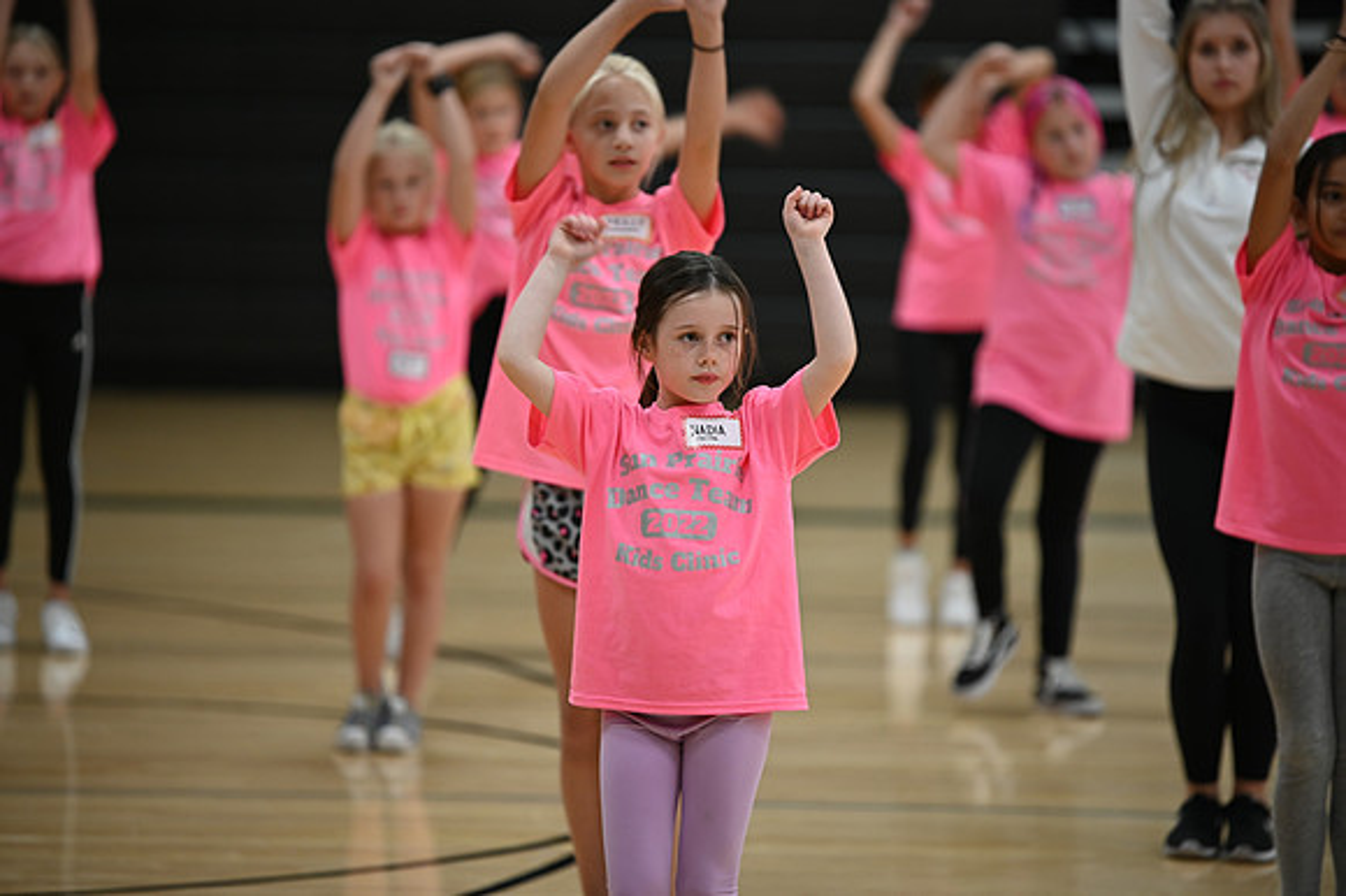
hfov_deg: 10.3
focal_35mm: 200
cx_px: 673
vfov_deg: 6.9
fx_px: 7473
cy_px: 448
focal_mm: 200
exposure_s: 1/100
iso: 800
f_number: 2.8
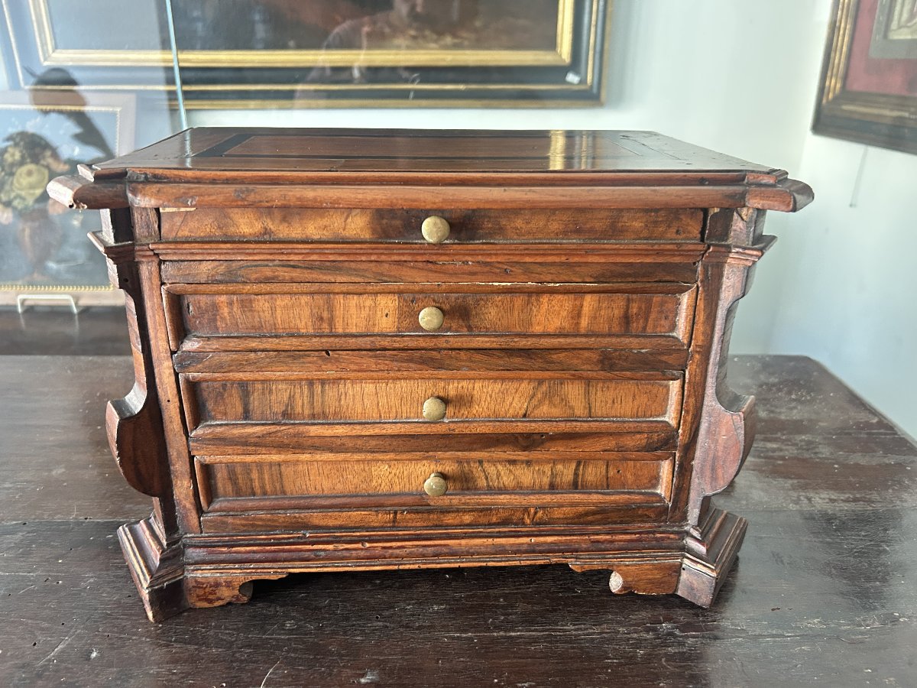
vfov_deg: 53.1
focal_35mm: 26
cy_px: 344
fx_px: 689
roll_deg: -1.1
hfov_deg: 67.3
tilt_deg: -22.3
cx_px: 458
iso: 400
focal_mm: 5.7
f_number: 1.5
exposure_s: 1/50
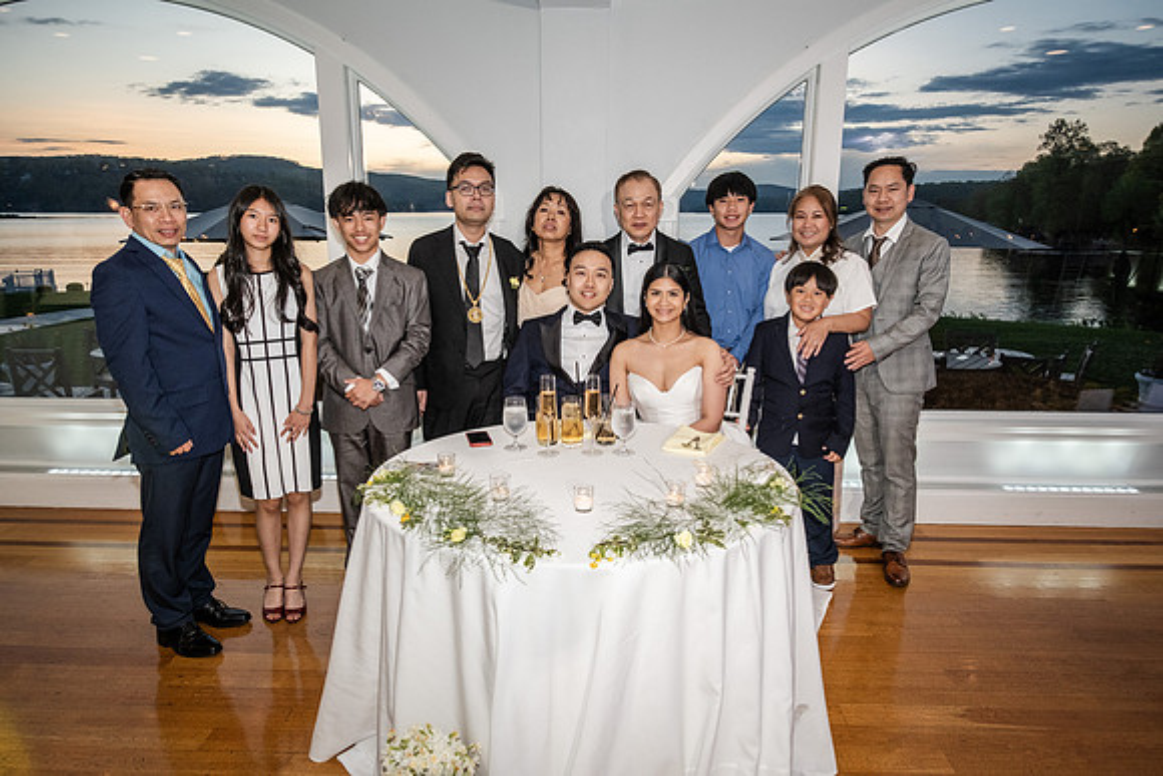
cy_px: 388
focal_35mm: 24
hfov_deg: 73.7
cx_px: 582
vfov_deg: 53.2
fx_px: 775
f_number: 3.6
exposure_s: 1/160
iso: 800
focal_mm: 16
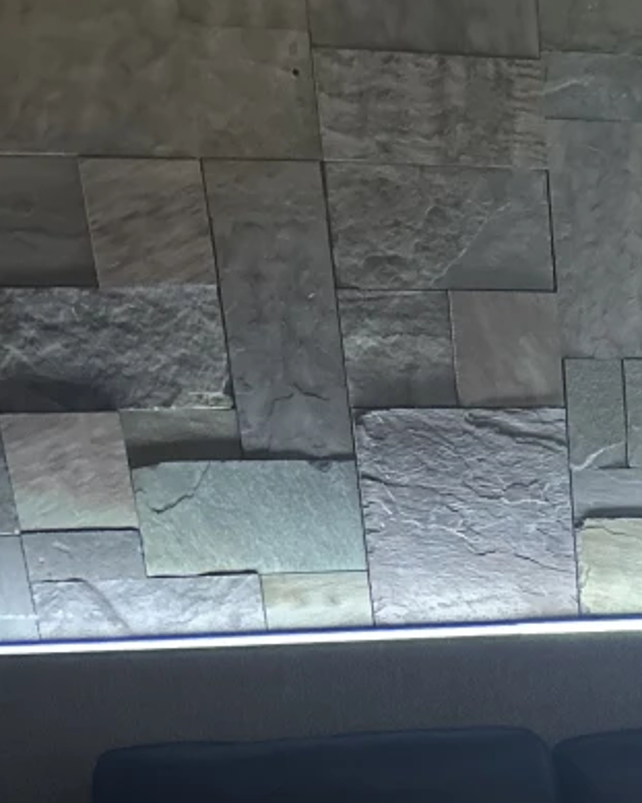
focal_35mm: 87
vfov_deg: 18.8
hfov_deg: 16.1
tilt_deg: -24.1
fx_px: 2067
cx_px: 983
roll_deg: -0.5
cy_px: 1268
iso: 640
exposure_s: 1/30
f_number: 1.5
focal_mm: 5.7
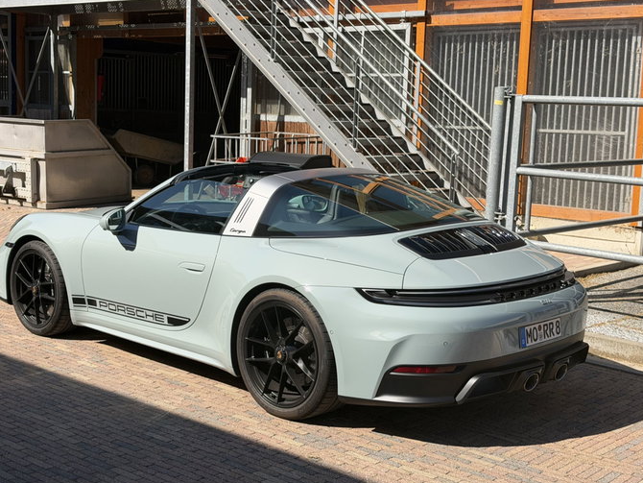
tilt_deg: -4.2
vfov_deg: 26.6
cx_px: 292
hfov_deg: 34.9
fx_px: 1022
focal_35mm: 55
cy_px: 228
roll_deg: -2.7
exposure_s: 1/3891
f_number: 1.78
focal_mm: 6.76
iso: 64
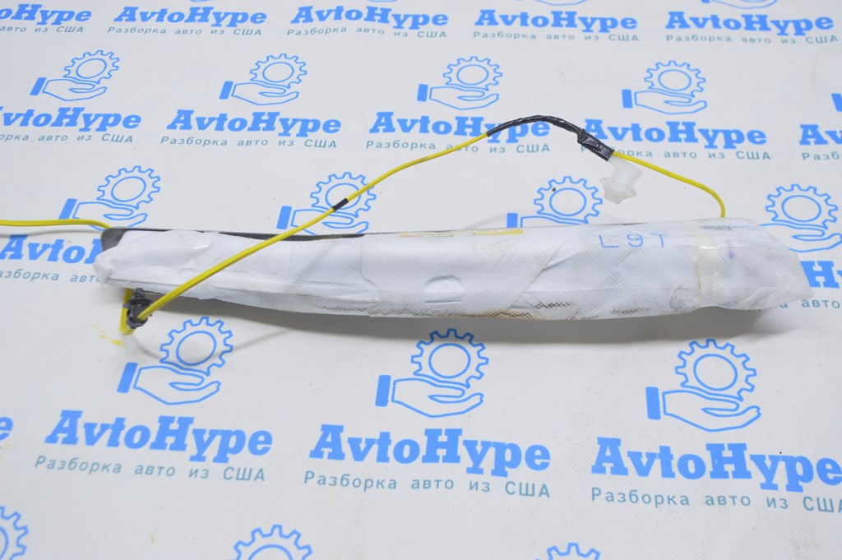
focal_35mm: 36
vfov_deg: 36.8
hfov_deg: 53.2
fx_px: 841
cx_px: 421
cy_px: 280
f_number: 5.6
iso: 400
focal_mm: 24
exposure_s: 1/20
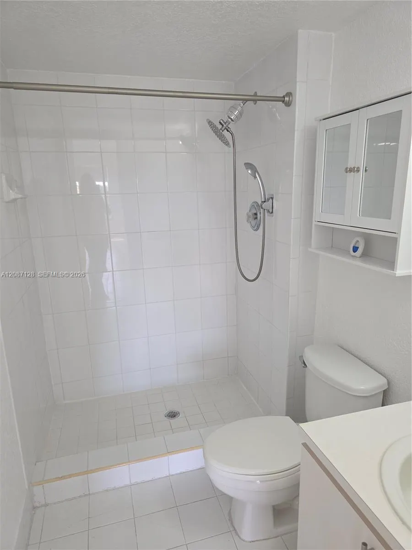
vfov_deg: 73.9
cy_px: 275
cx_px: 206
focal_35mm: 23
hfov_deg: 58.9
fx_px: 365
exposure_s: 1/120
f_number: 1.7
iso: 160
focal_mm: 6.3
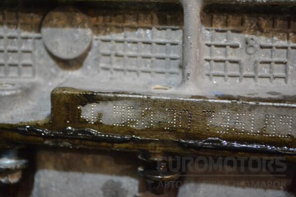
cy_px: 98
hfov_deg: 33.4
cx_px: 148
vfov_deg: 22.6
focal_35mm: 60
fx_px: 493
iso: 3200
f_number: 5.3
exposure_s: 1/60
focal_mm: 40
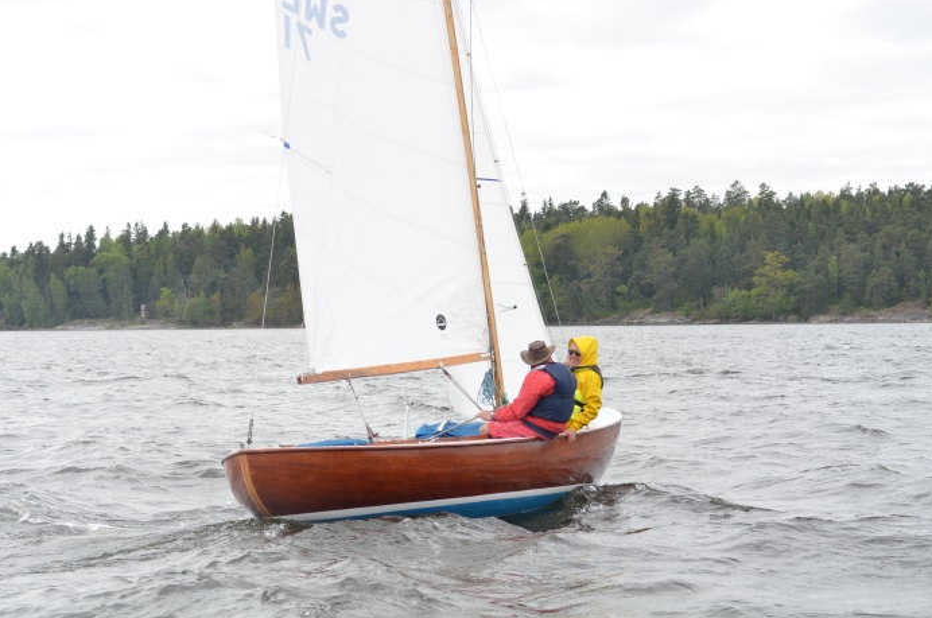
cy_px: 308
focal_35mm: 91
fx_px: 2352
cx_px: 470
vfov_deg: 15.0
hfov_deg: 22.4
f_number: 5.6
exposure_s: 1/500
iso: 200
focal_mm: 60
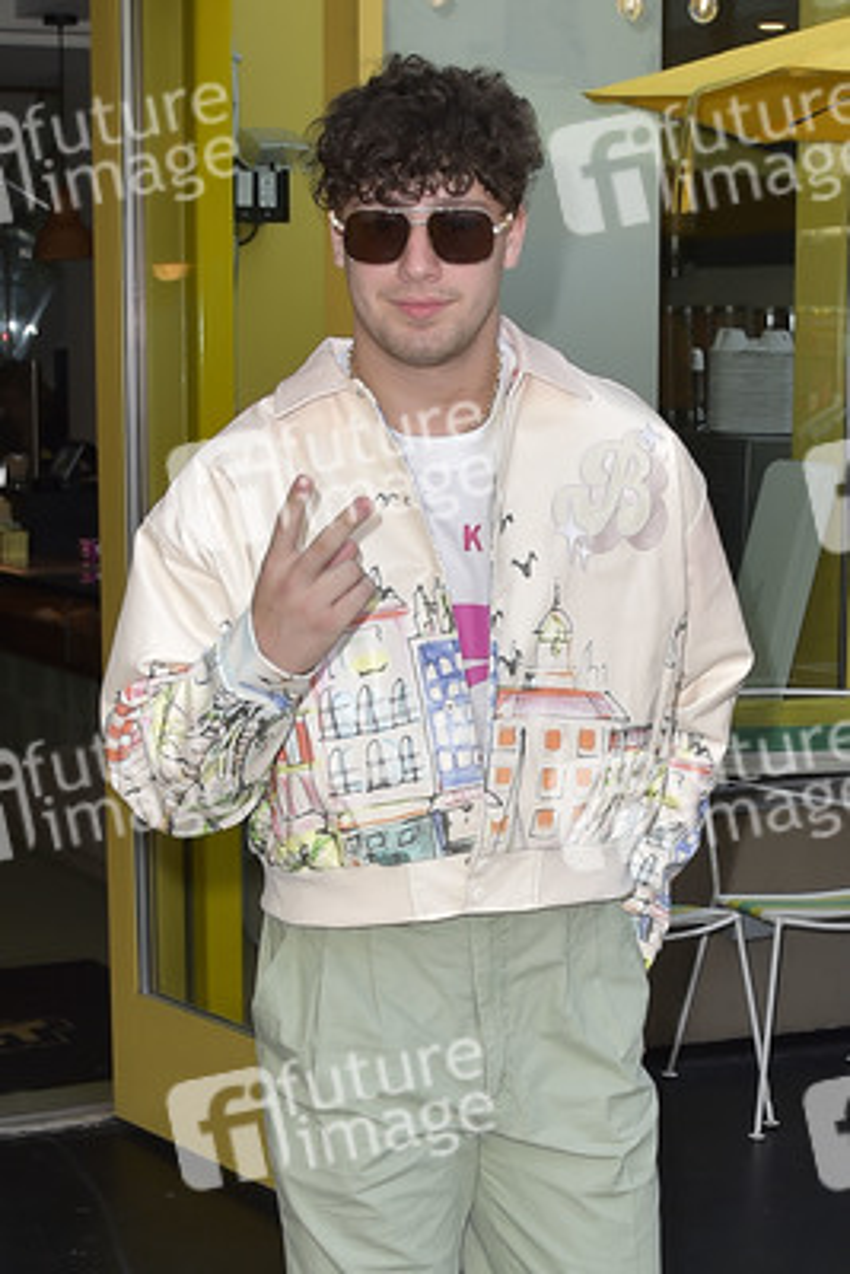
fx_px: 991
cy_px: 637
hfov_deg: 46.4
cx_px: 425
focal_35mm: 28
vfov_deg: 65.5
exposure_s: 1/250
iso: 250
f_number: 6.3
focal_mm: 28
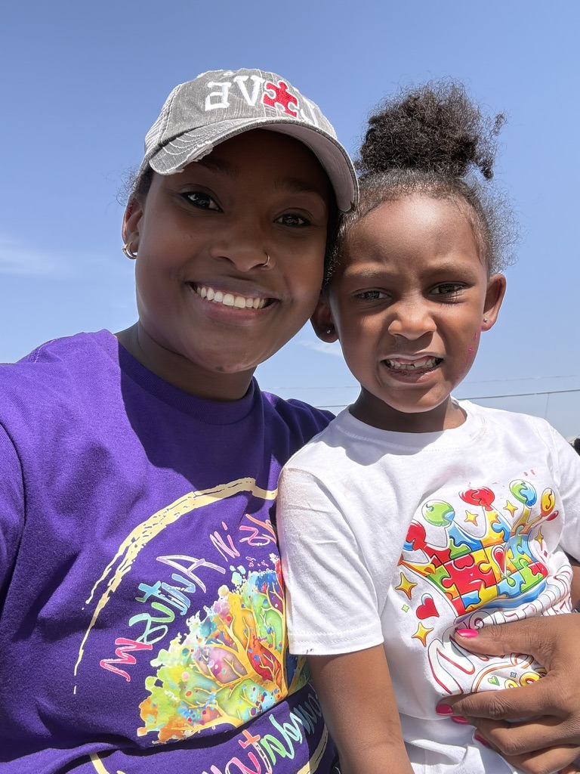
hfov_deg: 46.8
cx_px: 290
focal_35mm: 30
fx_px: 670
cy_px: 387
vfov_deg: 60.0
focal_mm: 2.69
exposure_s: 1/667
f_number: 1.9
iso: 40
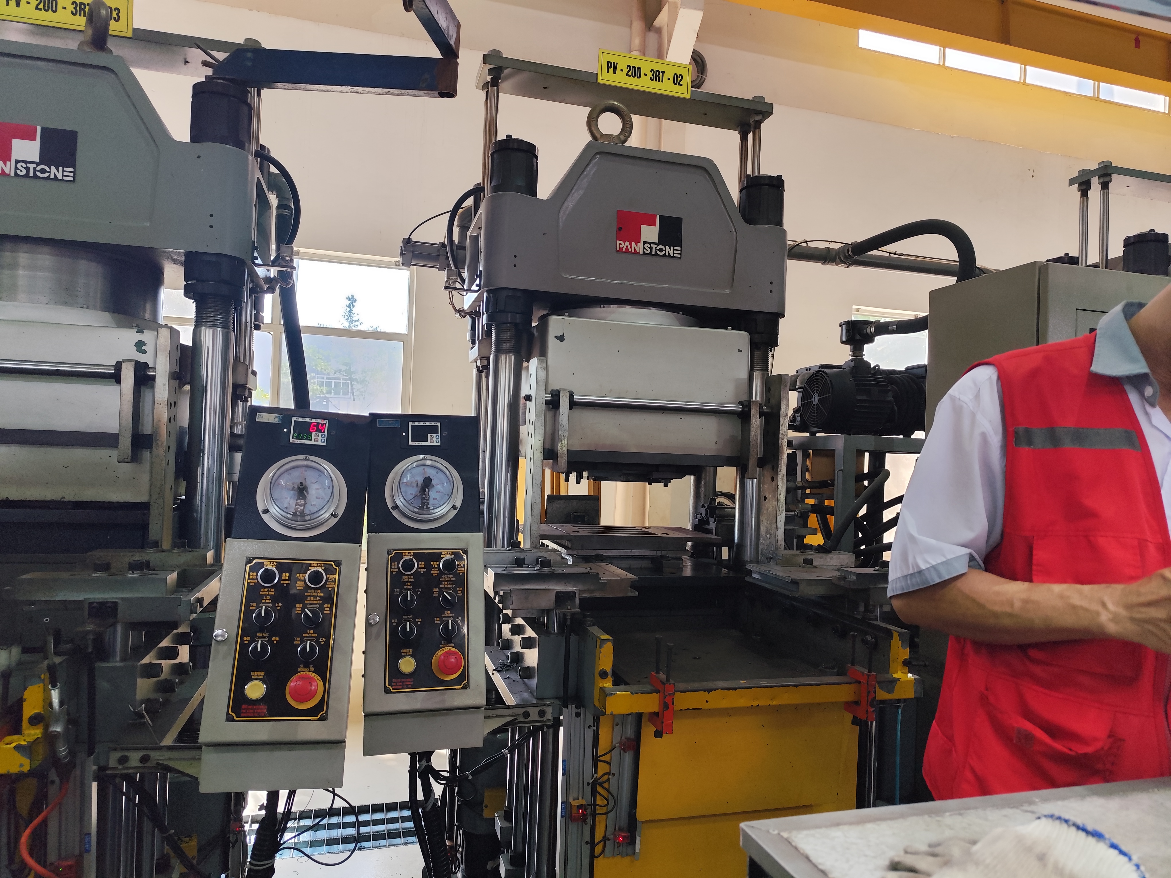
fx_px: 778
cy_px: 439
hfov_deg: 73.9
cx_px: 586
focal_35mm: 23
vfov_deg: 58.9
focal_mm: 6.14
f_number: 1.65
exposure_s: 1/100
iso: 100
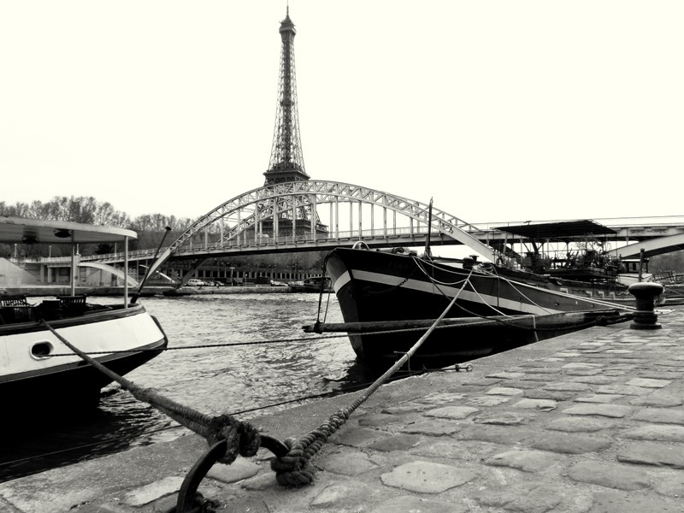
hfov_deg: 63.4
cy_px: 256
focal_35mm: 28
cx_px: 342
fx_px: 553
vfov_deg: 49.7
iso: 100
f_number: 3
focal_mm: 5
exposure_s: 1/500
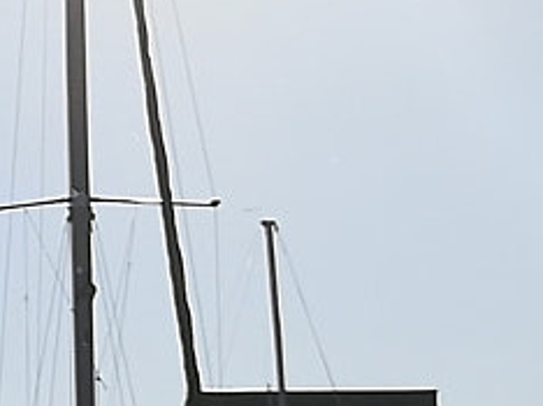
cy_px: 615
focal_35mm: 185
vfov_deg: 7.9
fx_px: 2899
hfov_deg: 8.9
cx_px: -1047
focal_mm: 3.95
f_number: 1.6
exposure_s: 1/10101
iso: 50
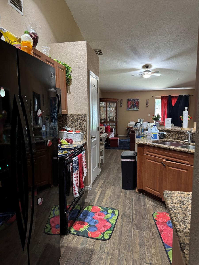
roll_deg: +1.0
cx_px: 100
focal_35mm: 24
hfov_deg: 56.8
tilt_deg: -7.0
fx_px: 184
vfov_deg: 71.6
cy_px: 132
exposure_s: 1/40
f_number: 1.78
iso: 640
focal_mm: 6.76
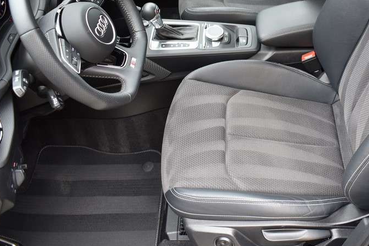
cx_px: 255
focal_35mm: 41
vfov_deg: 32.5
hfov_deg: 46.4
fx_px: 420
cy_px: 89
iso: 400
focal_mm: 18
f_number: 4
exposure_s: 1/60
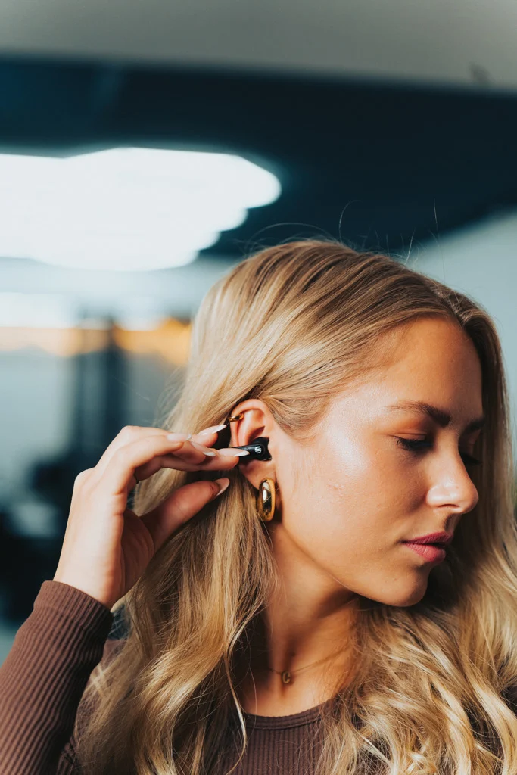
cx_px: 258
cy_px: 388
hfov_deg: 18.9
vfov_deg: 28.1
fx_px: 1550
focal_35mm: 72
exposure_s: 1/500
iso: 800
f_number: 2.8
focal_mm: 72
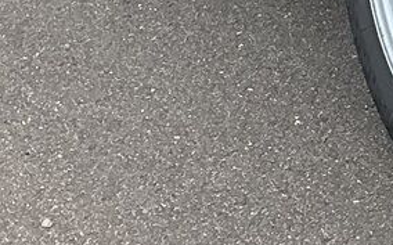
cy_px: -443
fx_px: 1980
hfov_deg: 10.3
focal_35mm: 185
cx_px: 827
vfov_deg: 6.5
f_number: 1.8
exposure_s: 1/568
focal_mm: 3
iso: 25
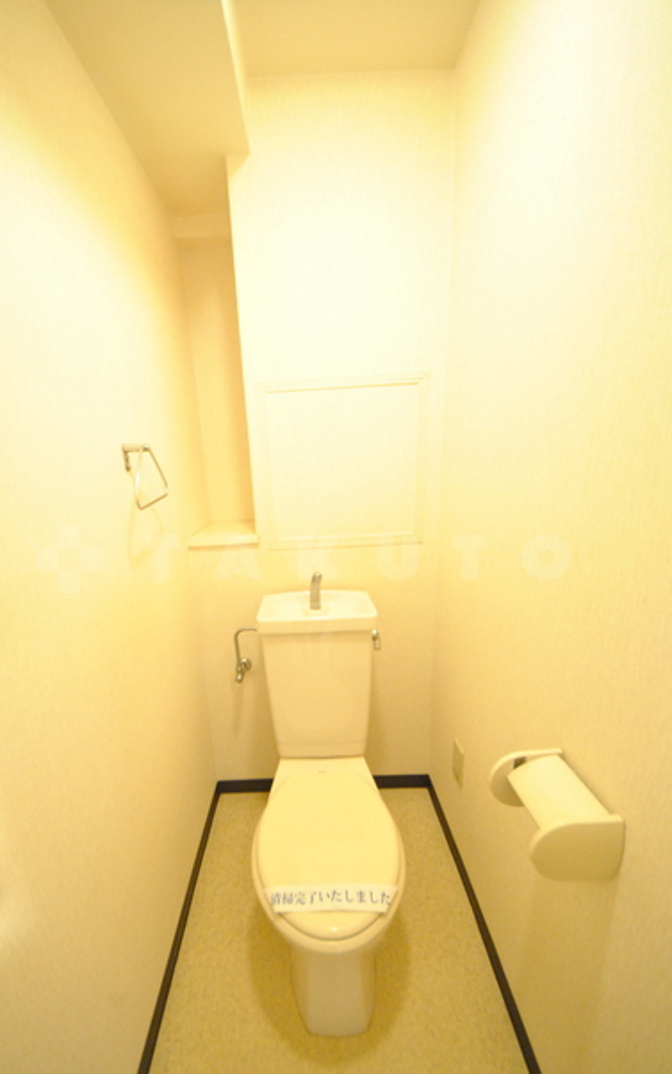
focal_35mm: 13
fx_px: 381
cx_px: 303
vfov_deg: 109.3
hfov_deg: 82.6
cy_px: 559
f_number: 4.5
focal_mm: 8
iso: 1600
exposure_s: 1/15
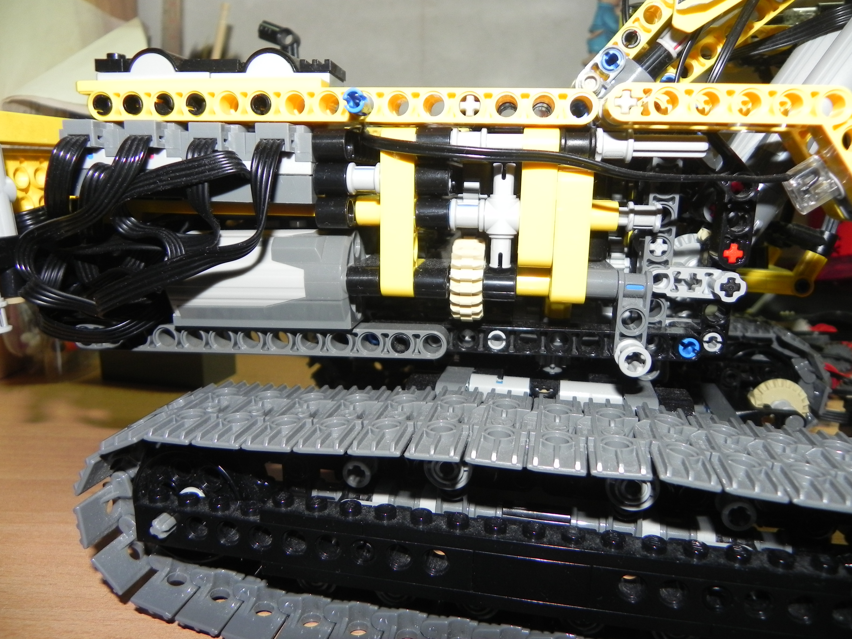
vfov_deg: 53.1
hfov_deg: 67.3
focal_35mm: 26
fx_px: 640
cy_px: 320
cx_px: 426
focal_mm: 4.6
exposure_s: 1/30
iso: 200
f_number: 2.8
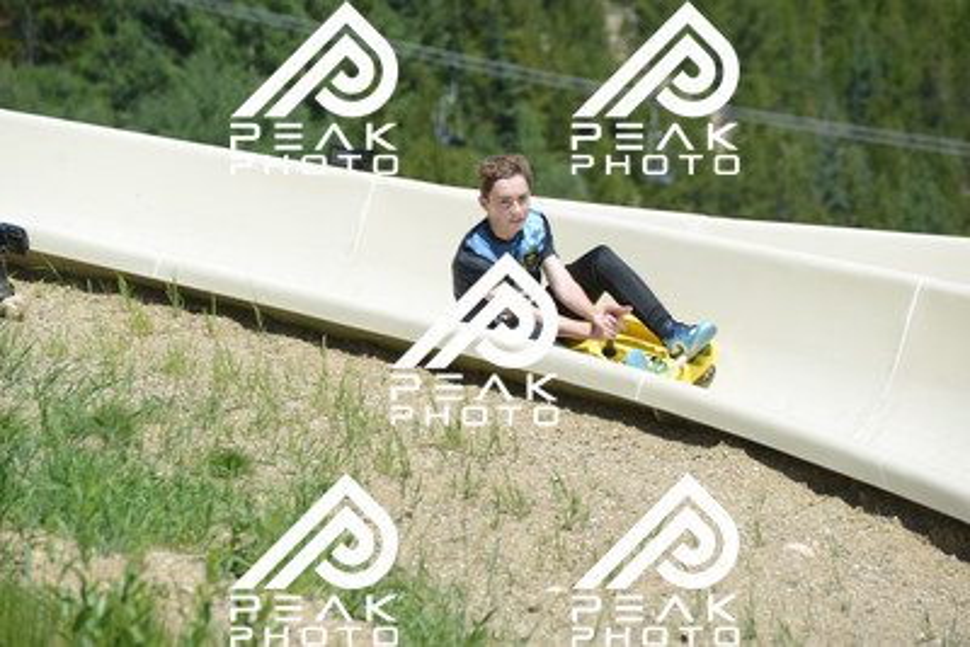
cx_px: 485
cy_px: 324
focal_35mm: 195
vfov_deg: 7.0
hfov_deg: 10.5
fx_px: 5256
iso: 400
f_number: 6.3
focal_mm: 195
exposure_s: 1/1250
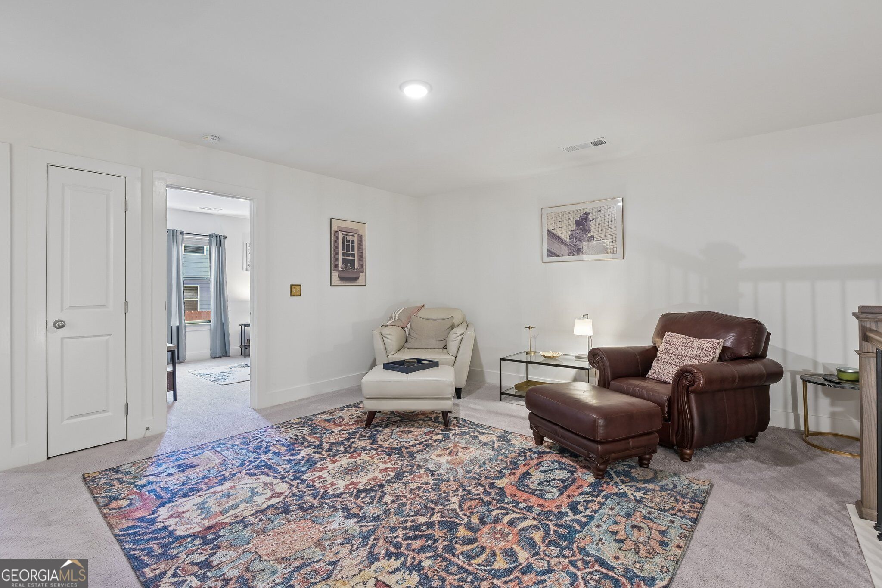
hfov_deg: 96.7
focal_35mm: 16
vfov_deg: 73.7
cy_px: 294
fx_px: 392
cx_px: 441
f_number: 8
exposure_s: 1/5
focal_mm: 16
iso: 400
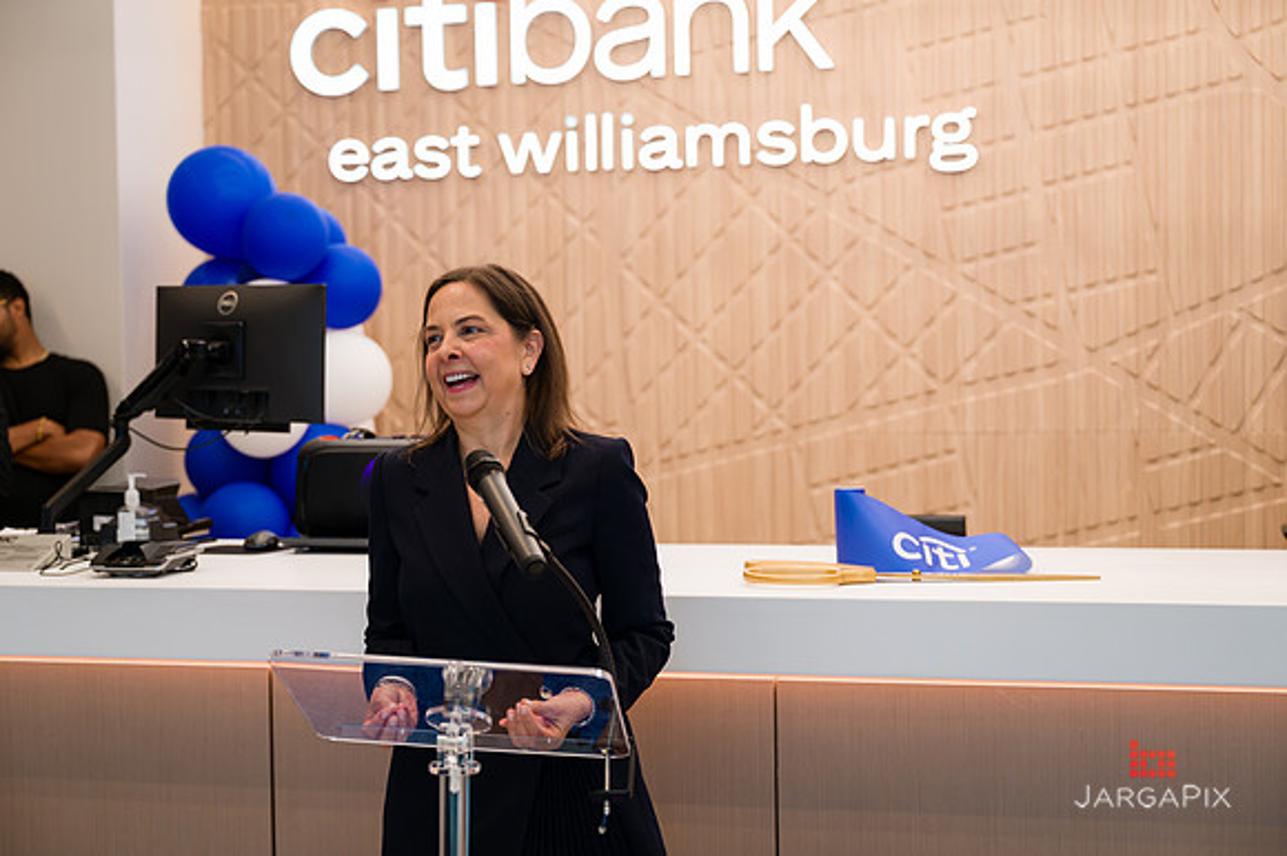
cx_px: 648
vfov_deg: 23.9
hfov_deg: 35.3
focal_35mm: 57
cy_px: 425
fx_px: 2024
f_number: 3.2
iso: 400
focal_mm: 55
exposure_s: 1/200
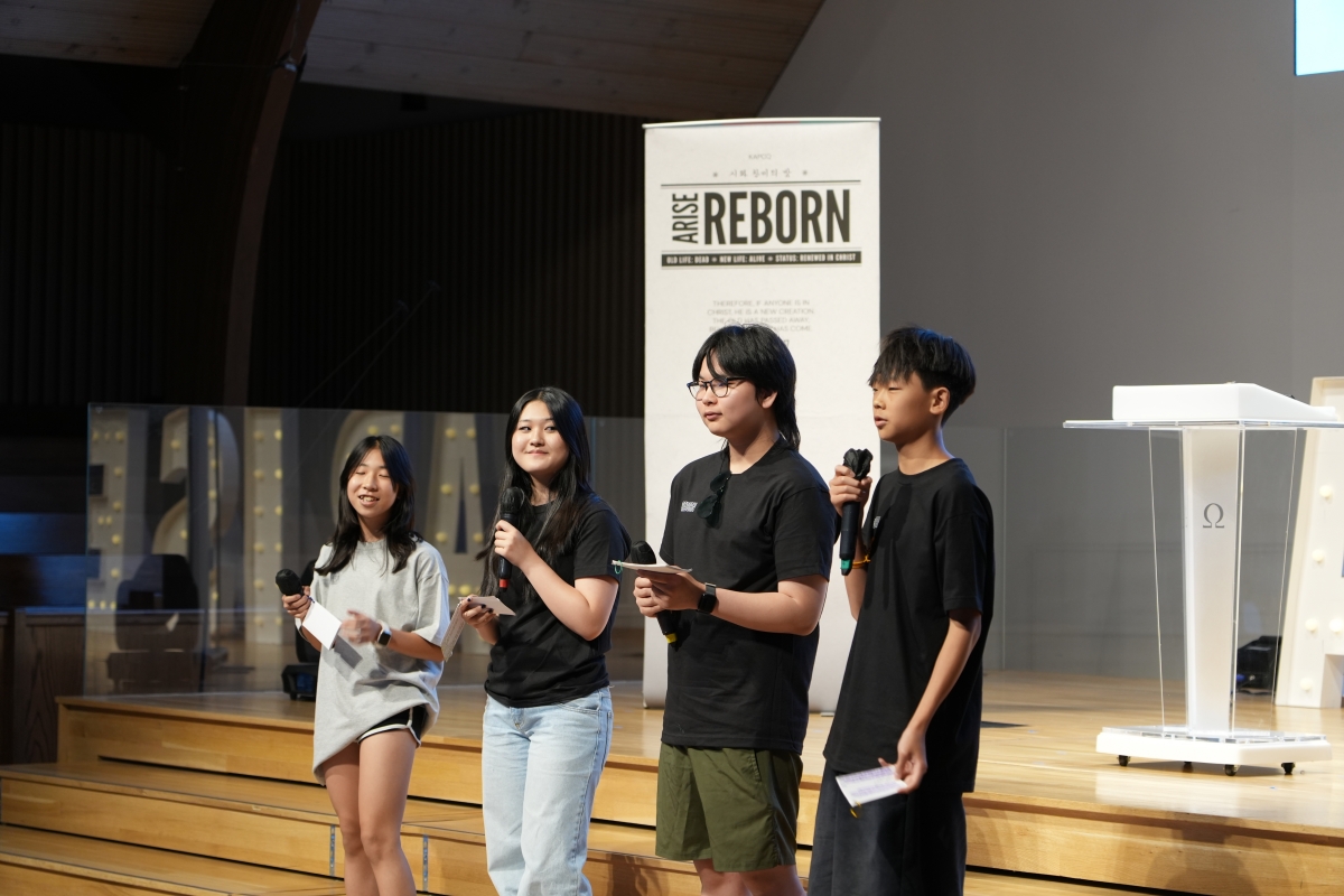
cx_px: 672
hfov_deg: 21.7
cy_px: 448
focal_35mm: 94
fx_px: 3509
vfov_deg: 14.6
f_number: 4
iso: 1000
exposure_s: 1/100
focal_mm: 94
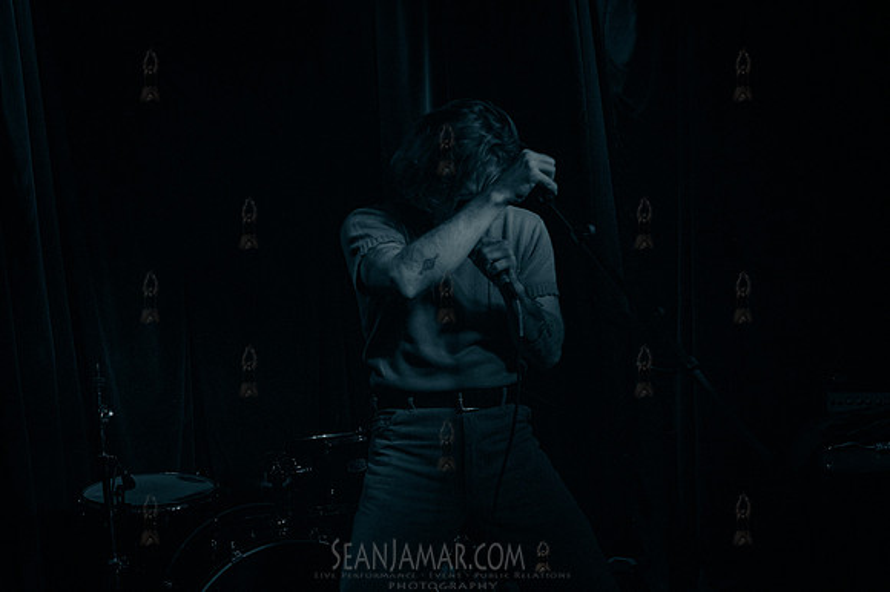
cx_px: 445
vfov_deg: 35.0
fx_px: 939
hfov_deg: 50.7
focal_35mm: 38
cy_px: 296
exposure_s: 1/400
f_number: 4.5
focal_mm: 38
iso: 10000
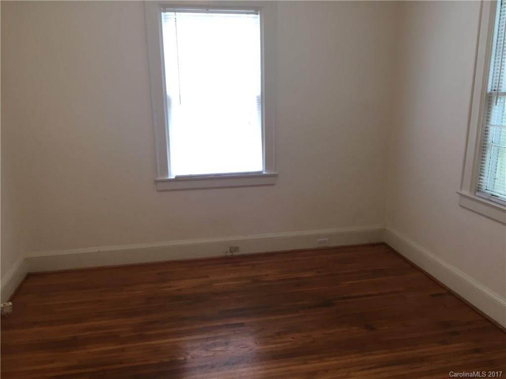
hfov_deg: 61.7
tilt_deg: -14.4
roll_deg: -0.4
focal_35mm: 29
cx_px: 253
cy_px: 190
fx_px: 424
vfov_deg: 48.2
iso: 80
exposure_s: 1/30
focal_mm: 4.15
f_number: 2.2
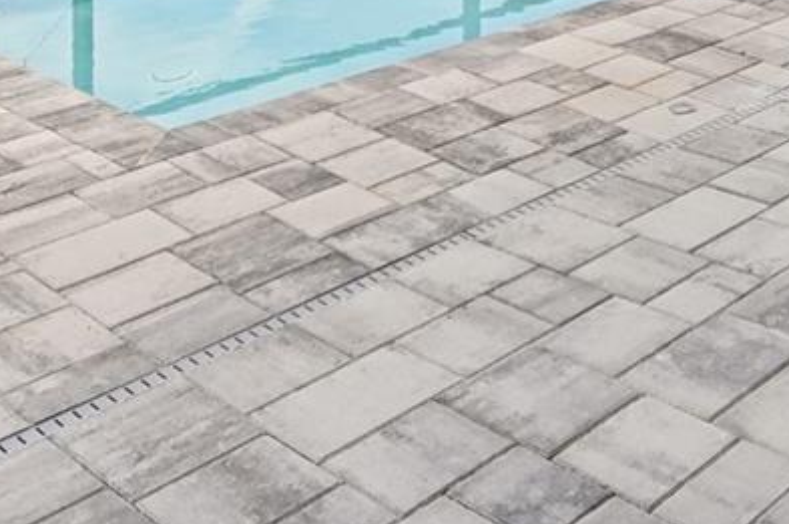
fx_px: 1248
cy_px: -376
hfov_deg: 32.0
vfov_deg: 19.0
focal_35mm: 57
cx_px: 813
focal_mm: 14
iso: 400
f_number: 8
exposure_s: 1/400
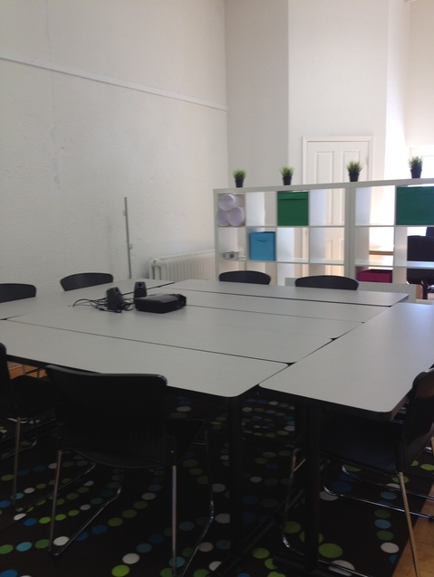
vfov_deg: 52.6
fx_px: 585
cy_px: 288
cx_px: 217
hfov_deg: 40.7
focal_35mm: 35
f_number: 2.4
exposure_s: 1/40
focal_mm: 4.28
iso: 64
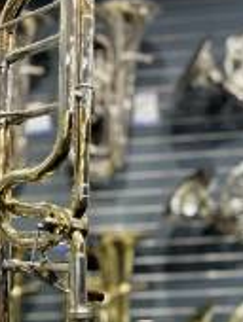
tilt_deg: +3.4
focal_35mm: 61
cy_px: 261
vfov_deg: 30.8
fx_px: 570
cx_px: 65
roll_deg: +2.4
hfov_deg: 23.9
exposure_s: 1/120
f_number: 1.6
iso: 100
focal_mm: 5.1
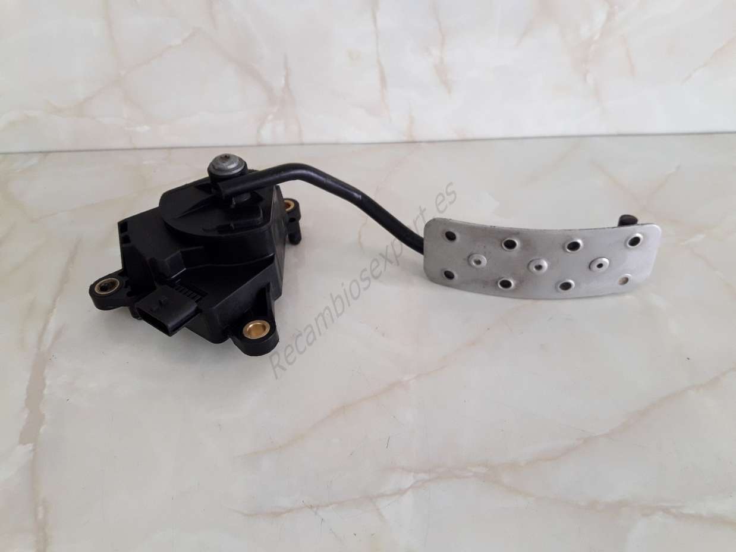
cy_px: 276
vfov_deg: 49.7
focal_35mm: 28
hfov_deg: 63.5
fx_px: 595
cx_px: 368
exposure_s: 1/20
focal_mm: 3.7
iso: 160
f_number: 1.9
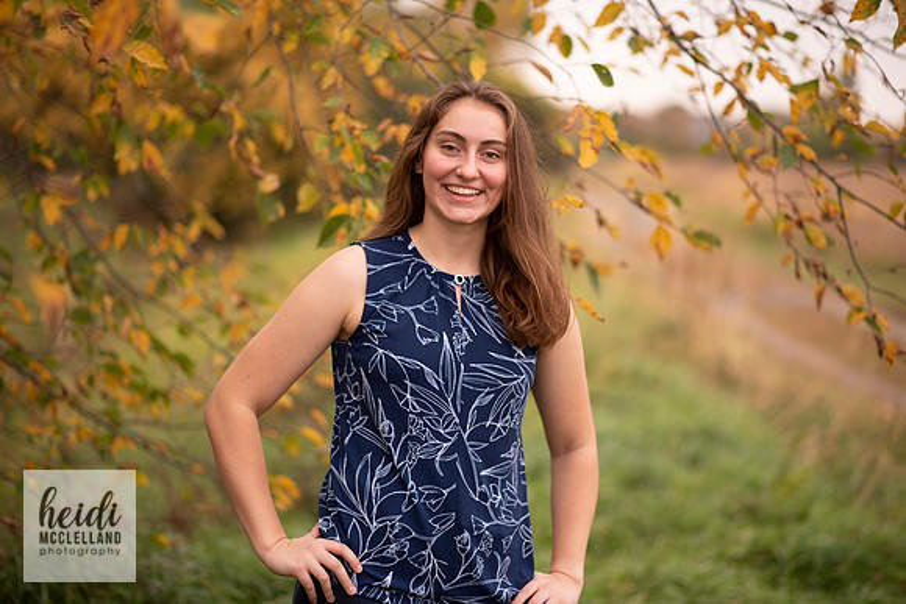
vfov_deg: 16.1
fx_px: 2140
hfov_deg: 23.9
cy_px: 302
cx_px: 453
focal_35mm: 85
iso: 160
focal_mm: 85
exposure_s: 1/250
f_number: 1.8
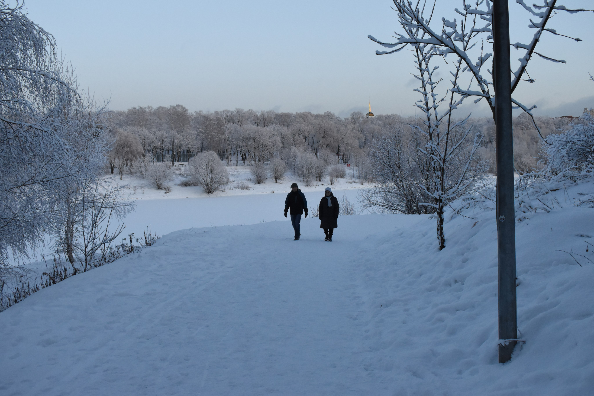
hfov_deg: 49.6
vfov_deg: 34.2
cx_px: 297
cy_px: 198
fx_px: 643
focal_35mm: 39
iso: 2000
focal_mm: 26
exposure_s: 1/320
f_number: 7.1
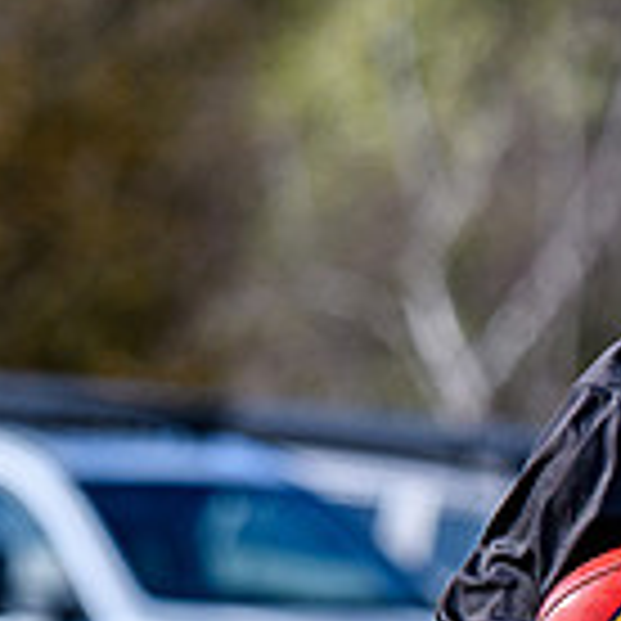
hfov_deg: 1.4
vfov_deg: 1.4
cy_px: 897
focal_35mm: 1252
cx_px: 659
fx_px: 25411
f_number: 2.8
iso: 160
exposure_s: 1/2500
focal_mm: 160
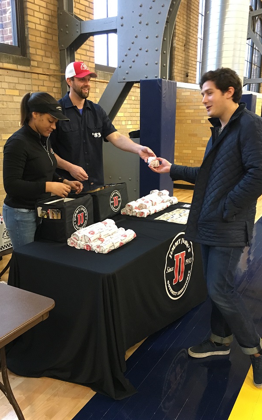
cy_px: 218
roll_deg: +1.0
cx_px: 126
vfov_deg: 59.6
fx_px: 366
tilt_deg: -15.3
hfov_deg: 39.4
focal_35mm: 32
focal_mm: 4.15
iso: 160
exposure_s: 1/30
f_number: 2.2
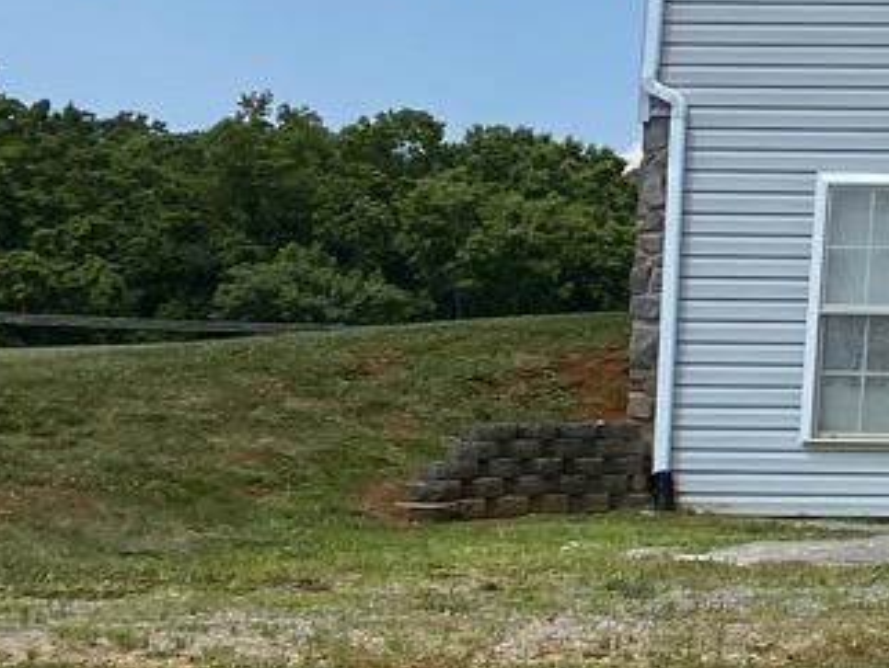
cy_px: -26
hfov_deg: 12.9
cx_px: 2057
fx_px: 3110
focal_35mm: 121
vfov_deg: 12.1
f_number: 1.8
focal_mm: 4.25
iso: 32
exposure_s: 1/3497
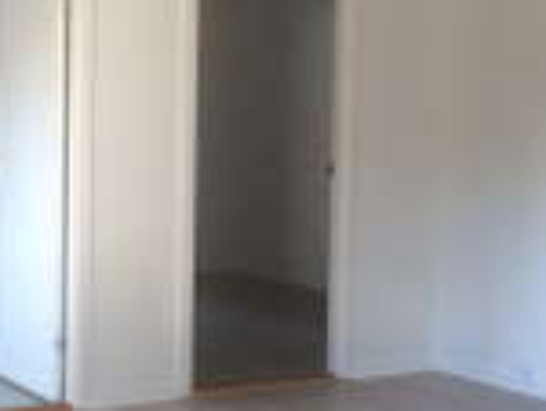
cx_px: 228
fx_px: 1137
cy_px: 182
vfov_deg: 20.5
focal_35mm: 72
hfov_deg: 27.0
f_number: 2.2
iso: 64
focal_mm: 4.15
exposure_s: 1/33
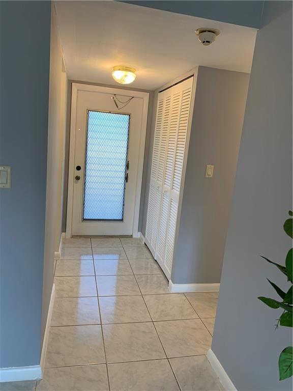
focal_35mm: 26
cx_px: 146
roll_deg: -5.0
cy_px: 196
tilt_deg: -8.9
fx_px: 293
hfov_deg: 53.1
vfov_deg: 67.3
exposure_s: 1/60
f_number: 1.8
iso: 50
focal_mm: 4.25
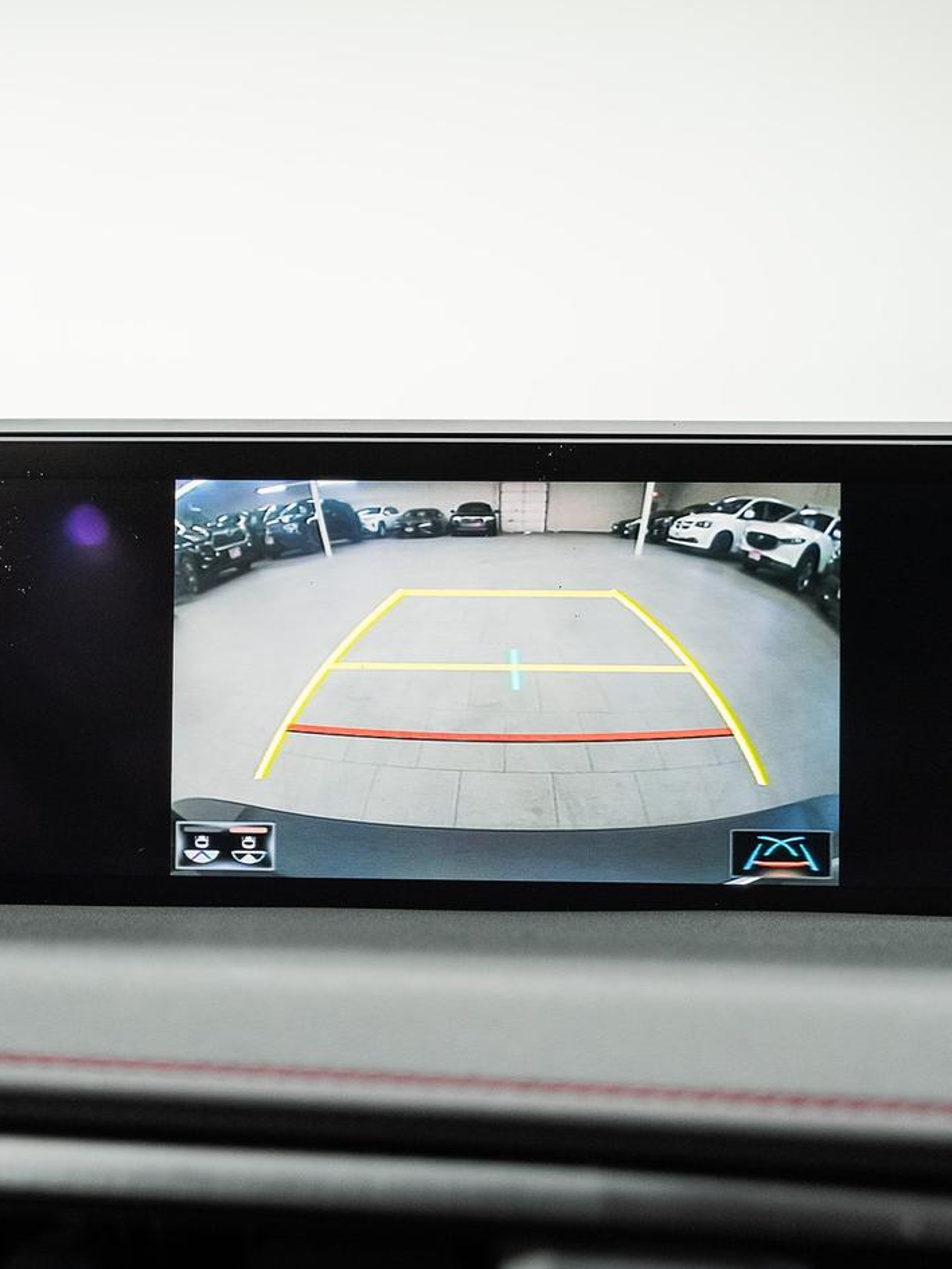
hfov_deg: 29.1
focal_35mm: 50
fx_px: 1833
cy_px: 643
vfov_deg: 38.2
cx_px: 400
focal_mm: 34
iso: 1000
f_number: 3.5
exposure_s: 1/50
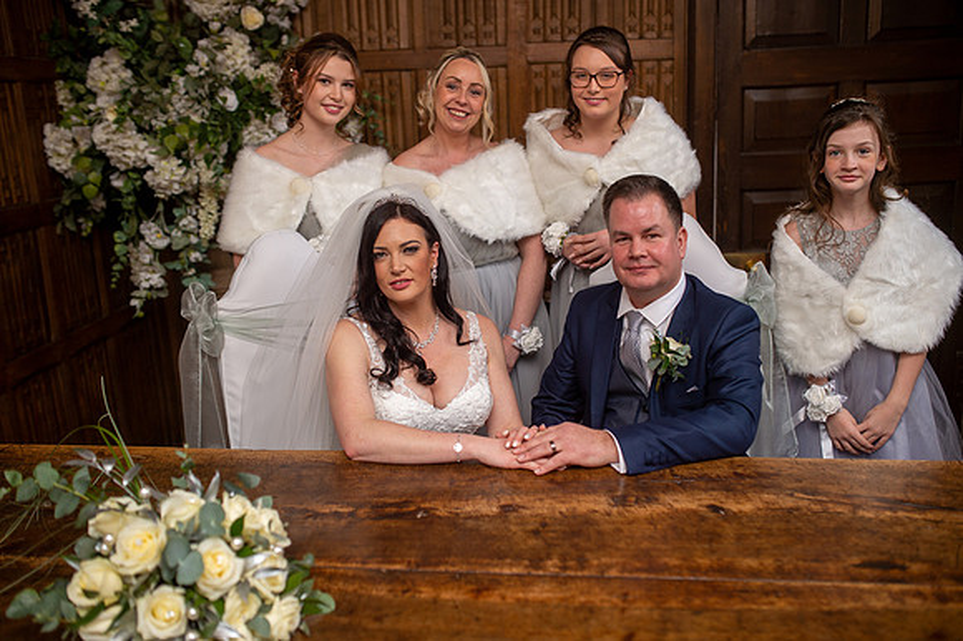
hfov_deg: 54.5
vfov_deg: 37.8
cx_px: 482
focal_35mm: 35
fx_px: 936
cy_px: 320
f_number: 2.5
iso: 160
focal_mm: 35
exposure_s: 1/160
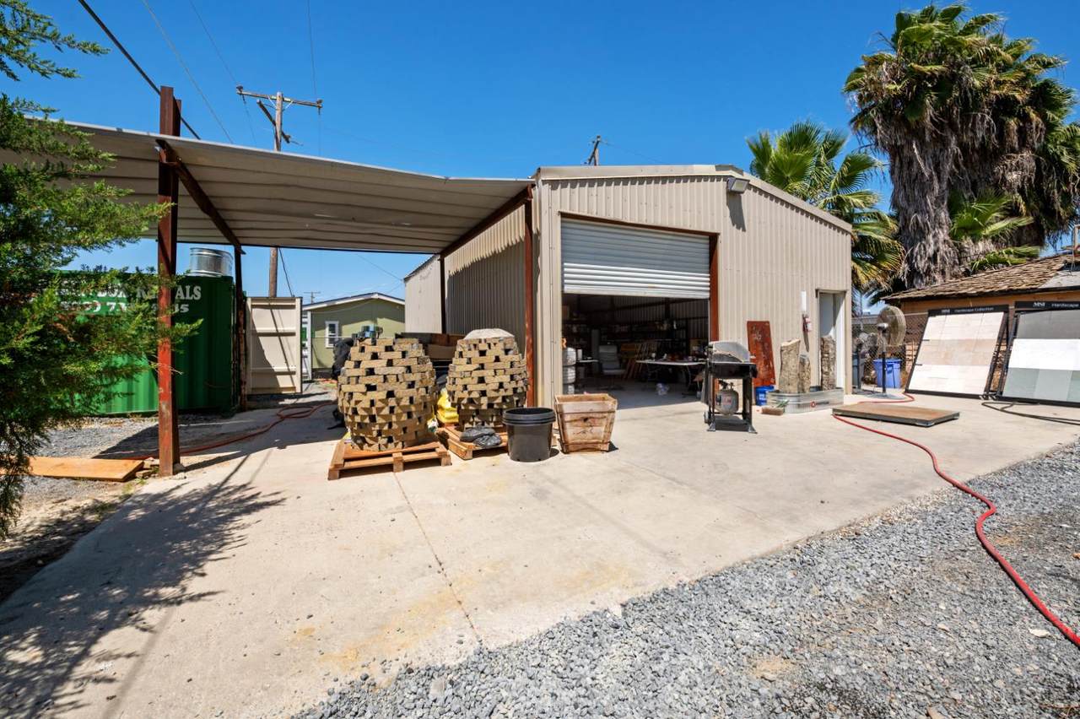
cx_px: 540
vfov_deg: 81.1
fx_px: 420
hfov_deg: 104.3
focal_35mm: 14
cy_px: 360
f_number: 9
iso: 250
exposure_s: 1/250
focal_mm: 14
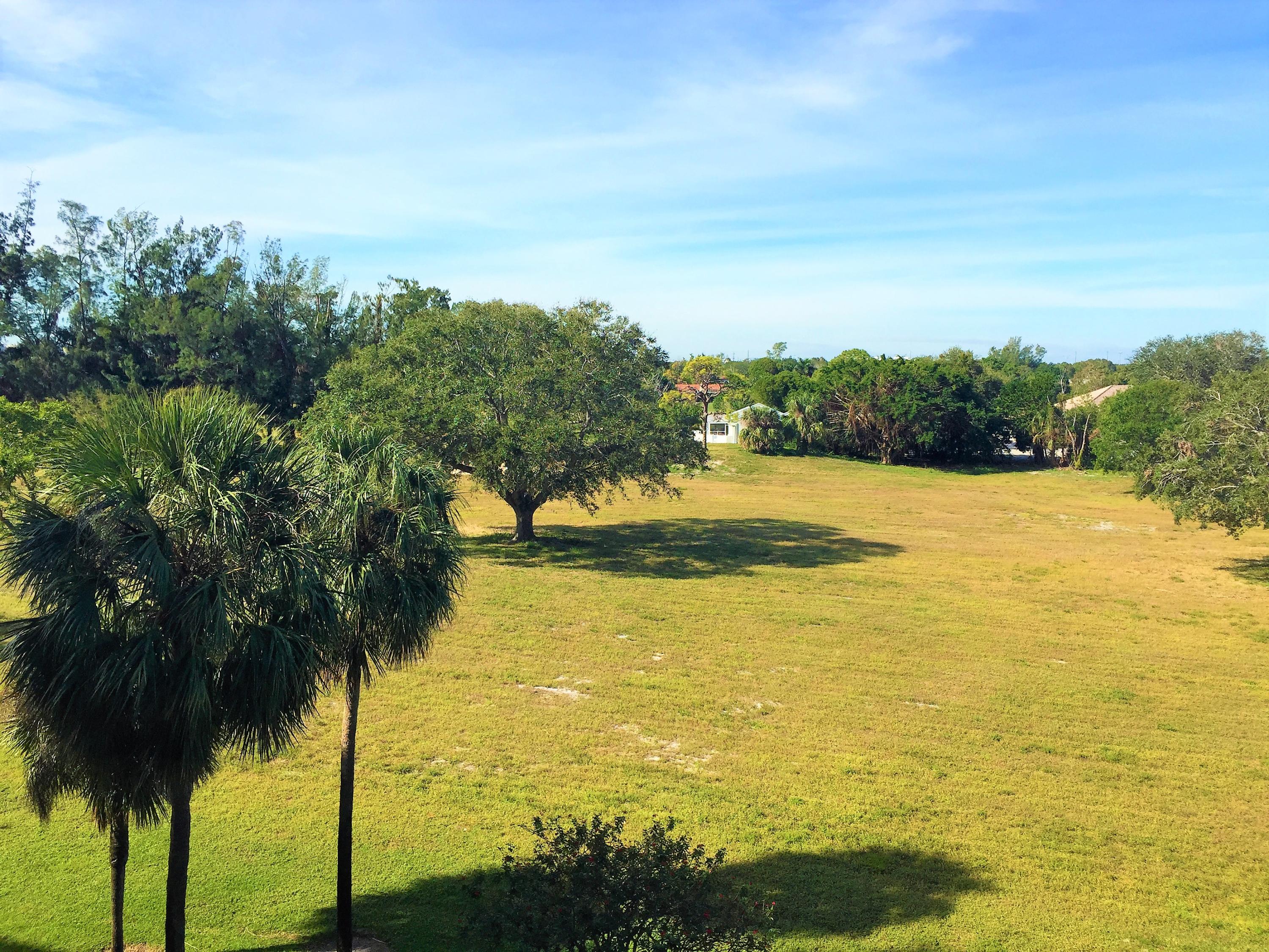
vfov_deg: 48.2
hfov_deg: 61.7
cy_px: 476
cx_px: 634
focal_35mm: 29
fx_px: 1063
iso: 32
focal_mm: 4.15
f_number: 2.2
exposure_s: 1/1980
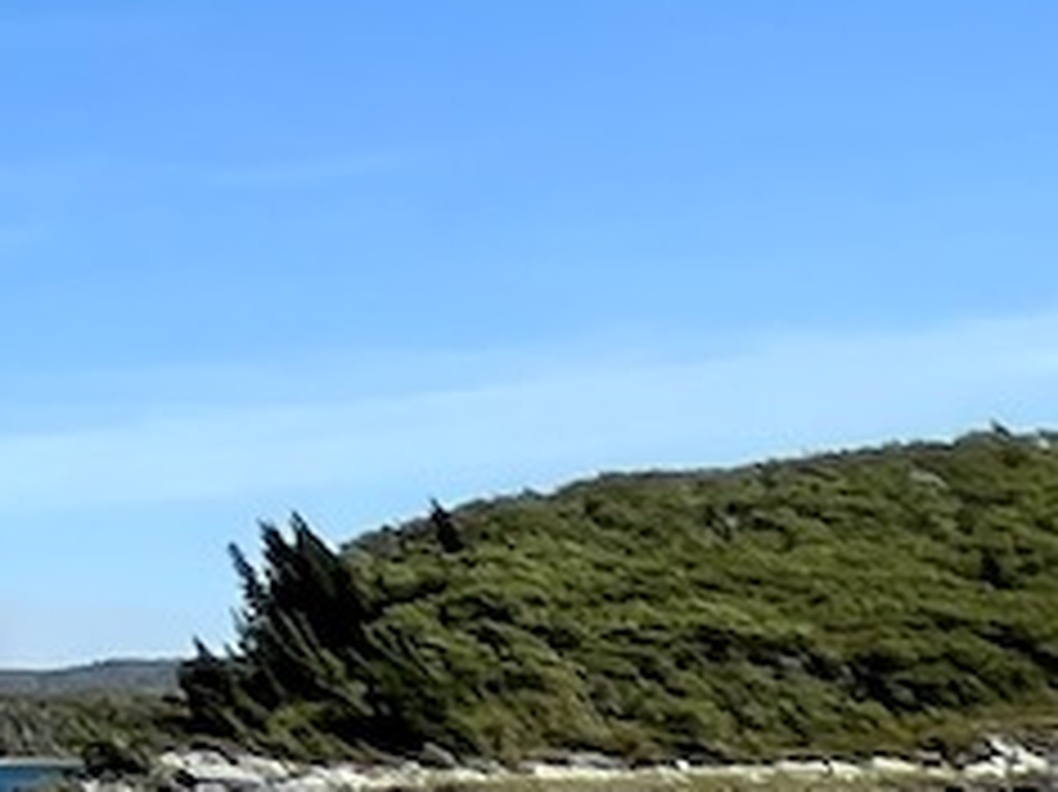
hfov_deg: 10.7
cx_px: -2296
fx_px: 2536
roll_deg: -0.1
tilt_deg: +36.2
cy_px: -1325
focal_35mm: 83
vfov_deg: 12.3
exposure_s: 1/1064
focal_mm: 1.57
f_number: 1.8
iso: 32
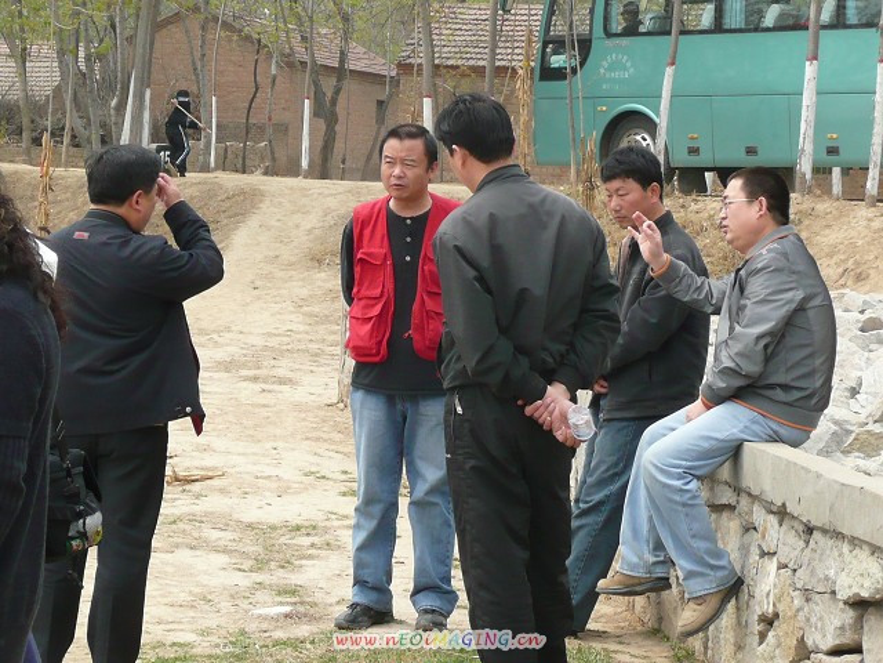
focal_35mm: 116
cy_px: 332
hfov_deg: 17.0
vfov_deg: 12.8
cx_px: 442
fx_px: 2959
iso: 200
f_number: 4.7
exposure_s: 1/400
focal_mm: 13.7
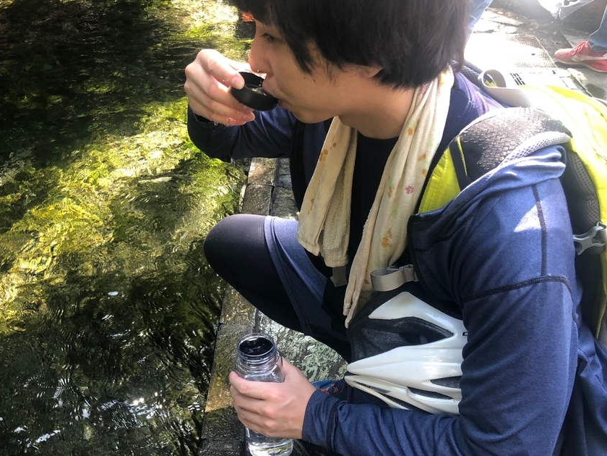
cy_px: 216
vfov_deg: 36.0
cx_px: 207
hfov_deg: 46.1
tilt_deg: -32.4
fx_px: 701
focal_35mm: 40
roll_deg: +2.7
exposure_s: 1/30
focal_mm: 3.99
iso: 25
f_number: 1.8
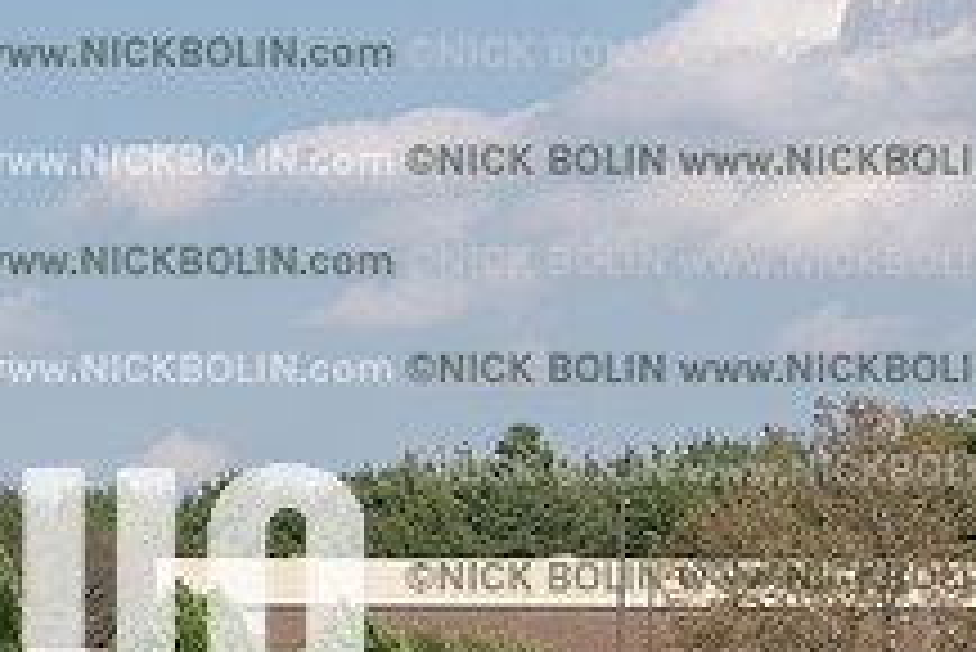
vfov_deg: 7.3
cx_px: 45
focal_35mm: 187
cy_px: 681
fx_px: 5073
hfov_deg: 10.9
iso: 200
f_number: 5.6
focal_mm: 70
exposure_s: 1/1250
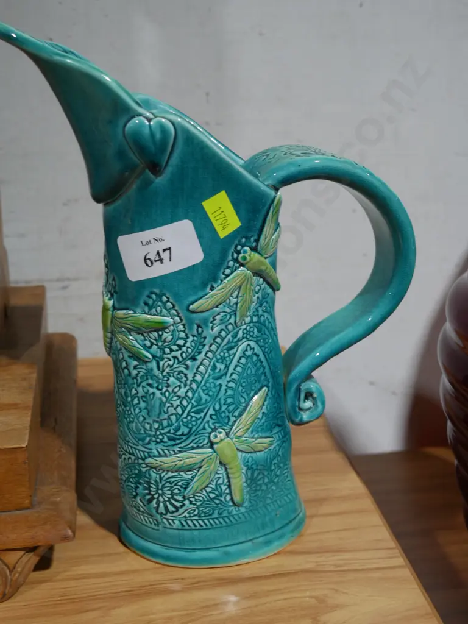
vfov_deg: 39.7
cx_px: 234
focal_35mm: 48
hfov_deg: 30.3
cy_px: 312
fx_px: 865
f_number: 5.2
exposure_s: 1/60
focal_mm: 24
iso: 500
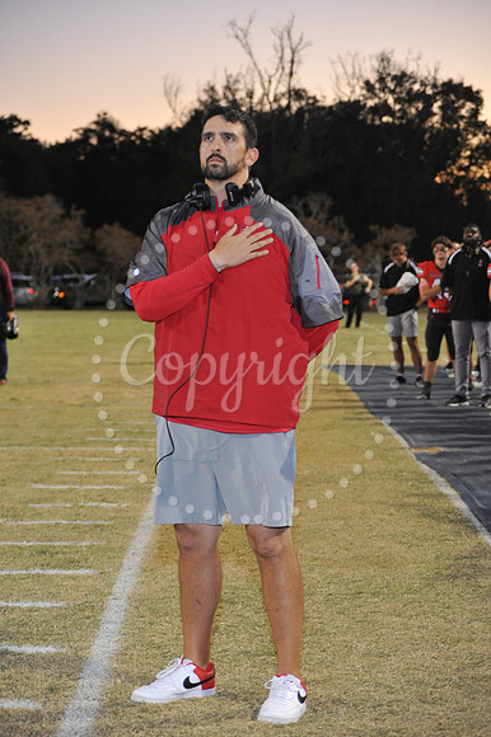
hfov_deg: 13.0
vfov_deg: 19.5
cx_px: 246
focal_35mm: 105
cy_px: 368
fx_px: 2151
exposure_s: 1/60
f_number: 5.6
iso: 2000
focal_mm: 105
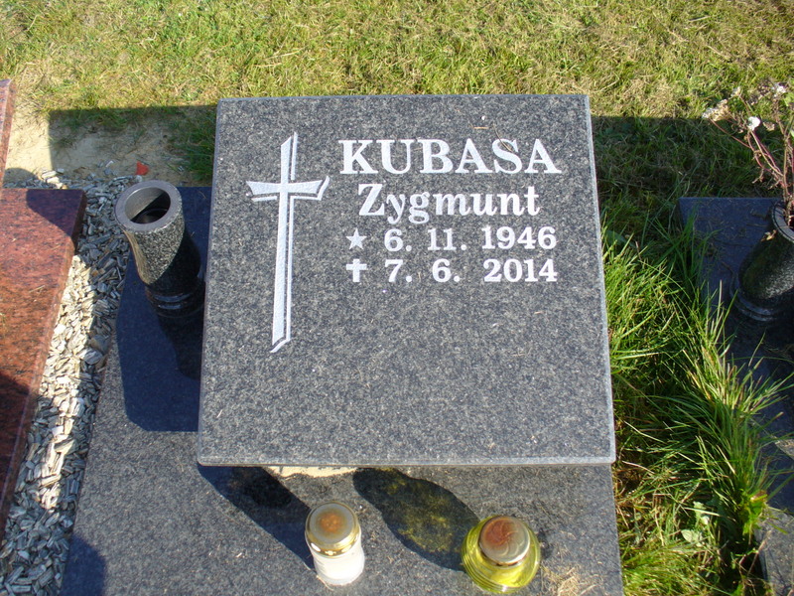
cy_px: 298
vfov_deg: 38.7
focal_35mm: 37
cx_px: 397
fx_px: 849
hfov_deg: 50.1
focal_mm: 6.1
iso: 80
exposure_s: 1/500
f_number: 2.8
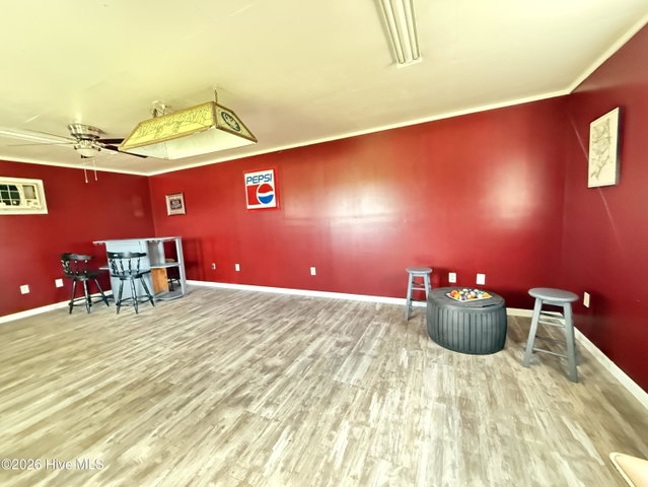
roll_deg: +3.5
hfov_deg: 102.0
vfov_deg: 85.7
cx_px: 324
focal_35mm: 14
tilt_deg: -5.5
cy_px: 244
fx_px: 262
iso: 1600
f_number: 2.2
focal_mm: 2.22
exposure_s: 1/30
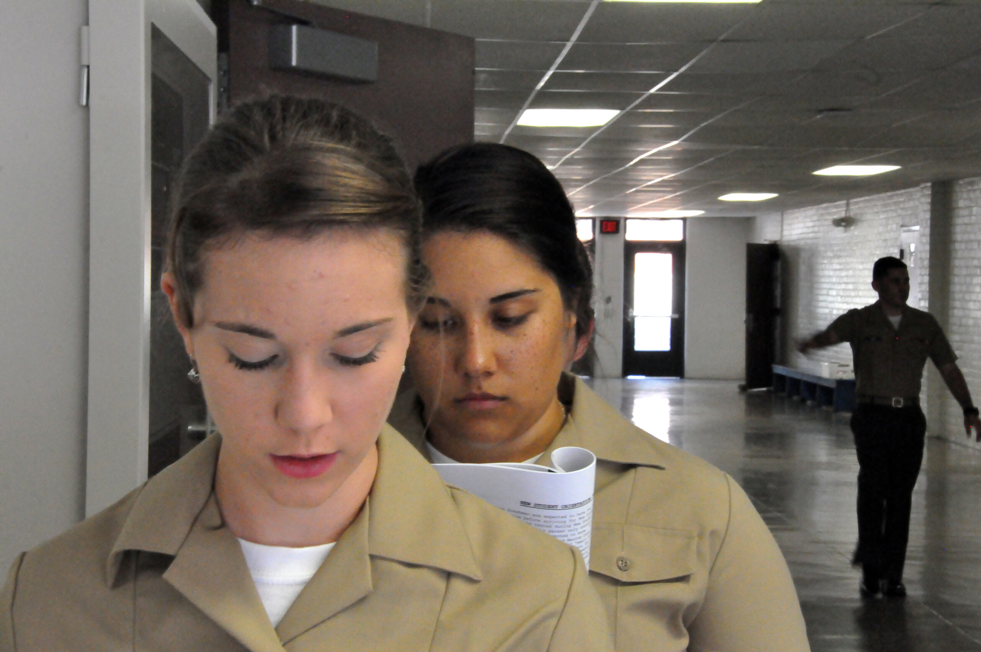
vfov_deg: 17.4
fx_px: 2123
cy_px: 326
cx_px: 490
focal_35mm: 78
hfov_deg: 26.0
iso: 6400
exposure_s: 1/20
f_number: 20
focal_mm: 52
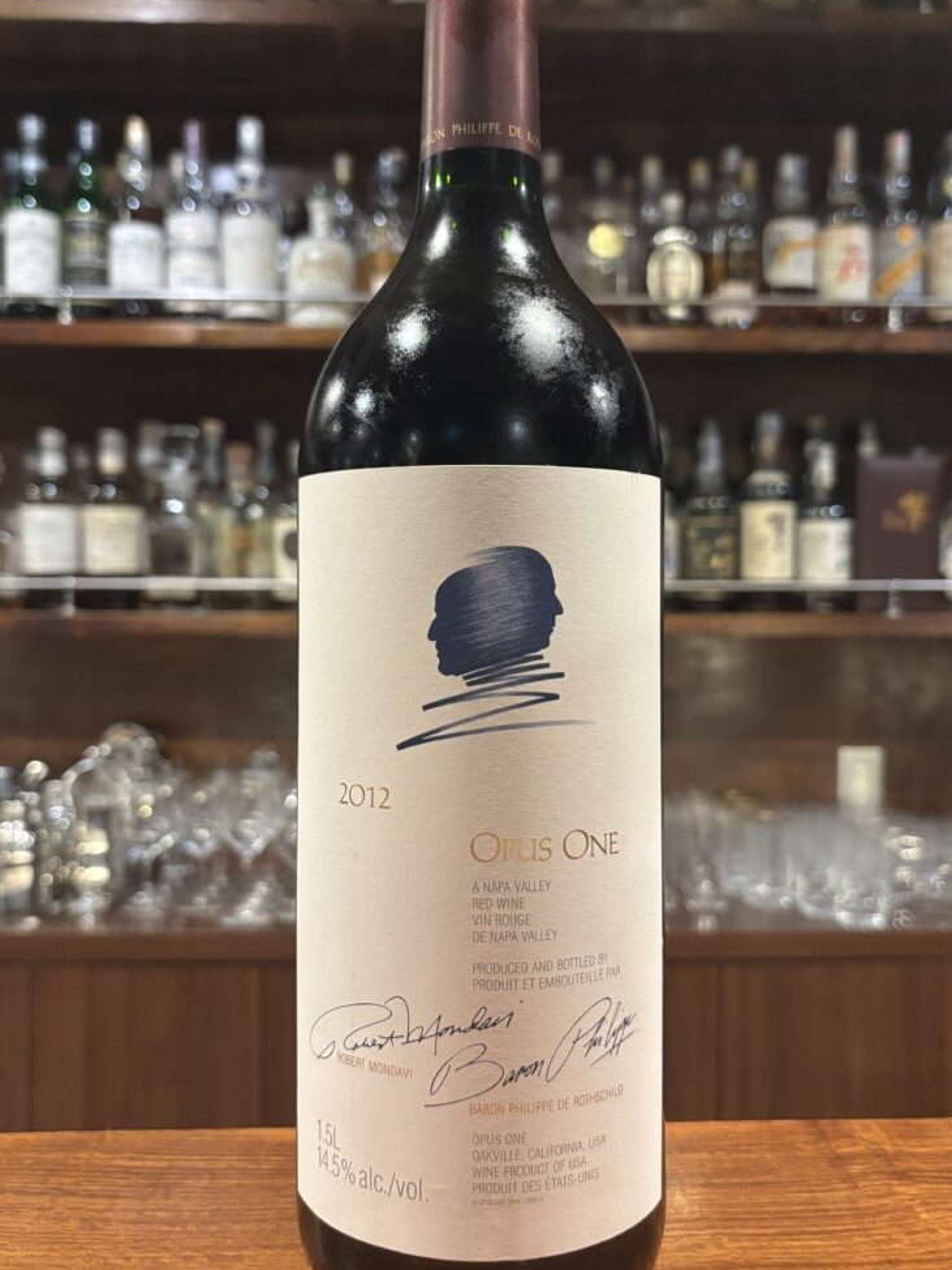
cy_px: 599
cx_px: 481
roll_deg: -1.3
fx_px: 1174
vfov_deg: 56.8
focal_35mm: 32
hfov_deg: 44.2
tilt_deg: -2.0
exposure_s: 1/60
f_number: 1.6
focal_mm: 5.96
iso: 500
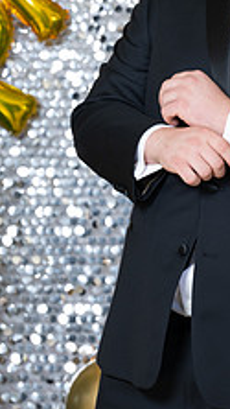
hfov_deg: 3.0
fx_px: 4366
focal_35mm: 403
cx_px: 261
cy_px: 29
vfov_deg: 5.3
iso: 320
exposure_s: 1/100
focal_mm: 190
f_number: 8
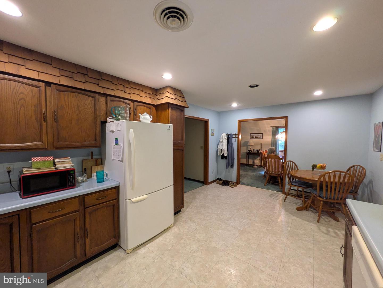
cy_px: 144
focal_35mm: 14
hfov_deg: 102.0
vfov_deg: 85.7
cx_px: 192
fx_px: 155
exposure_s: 1/30
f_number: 2.2
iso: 225
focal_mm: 1.83
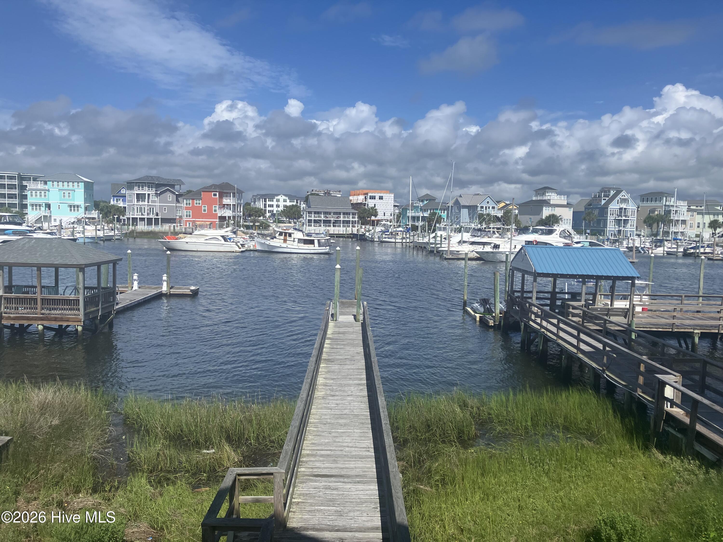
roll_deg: -1.7
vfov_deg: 49.7
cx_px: 362
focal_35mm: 28
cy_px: 271
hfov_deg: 63.4
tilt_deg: -3.5
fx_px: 585
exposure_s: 1/3040
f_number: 1.8
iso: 32
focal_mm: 3.99
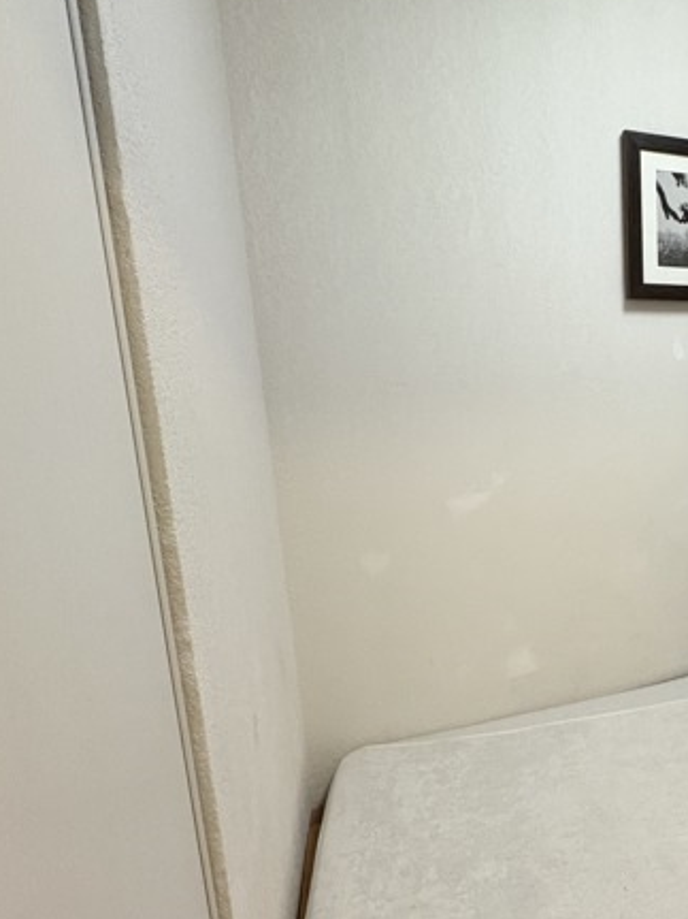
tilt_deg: -10.1
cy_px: 471
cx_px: 705
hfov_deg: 44.2
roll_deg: +0.0
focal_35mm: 26
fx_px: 689
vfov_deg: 67.3
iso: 320
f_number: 2.2
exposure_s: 1/50
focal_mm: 2.22
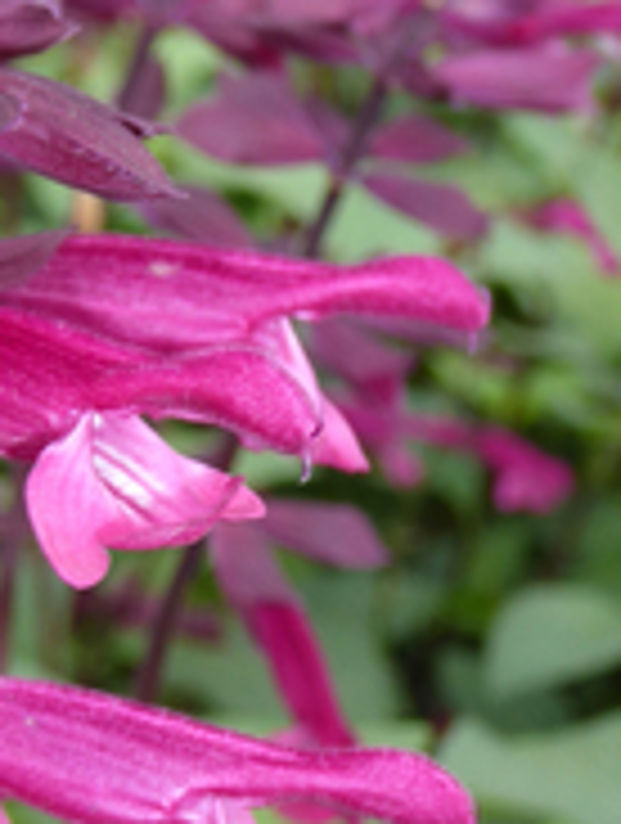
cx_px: 86
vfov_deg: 14.8
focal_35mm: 133
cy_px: 468
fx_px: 3170
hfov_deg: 11.1
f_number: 4.3
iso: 100
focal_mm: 10.9
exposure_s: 1/60
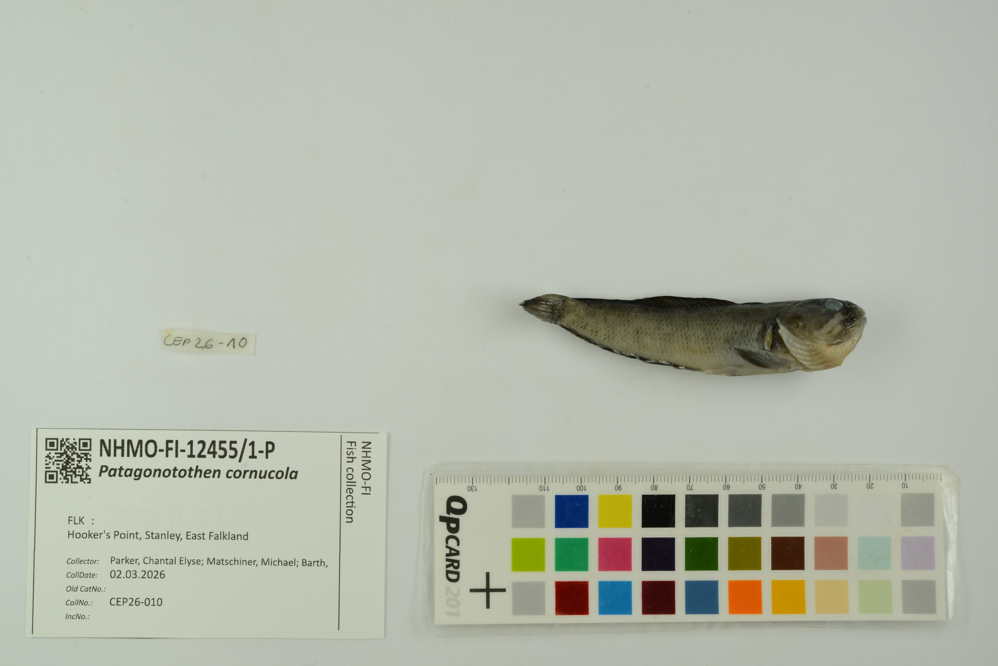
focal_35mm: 60
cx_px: 499
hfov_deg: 33.4
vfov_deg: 22.6
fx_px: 1664
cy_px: 333
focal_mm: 60
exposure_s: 1/250
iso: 800
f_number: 16
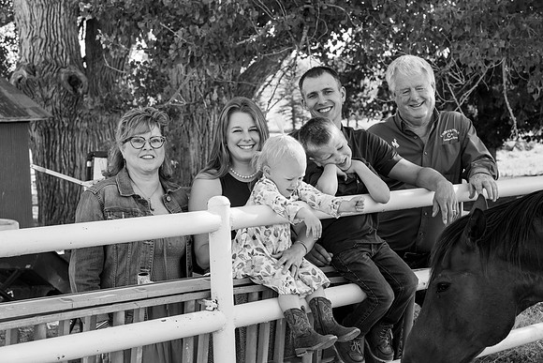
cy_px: 182
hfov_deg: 23.9
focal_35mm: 85
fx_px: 1282
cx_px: 272
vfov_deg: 16.1
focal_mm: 85
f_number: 10
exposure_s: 1/500
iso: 800
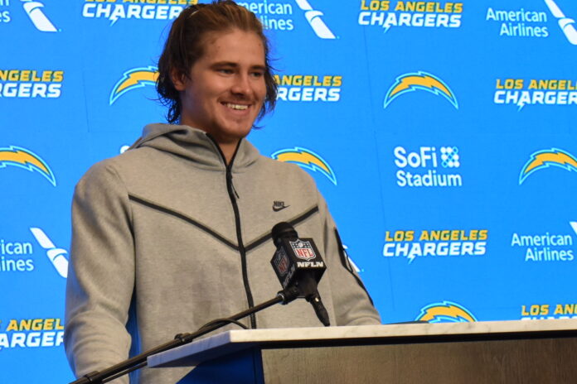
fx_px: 1322
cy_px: 192
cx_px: 288
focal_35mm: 82
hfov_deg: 24.6
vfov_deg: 16.6
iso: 1250
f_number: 5.6
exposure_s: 1/125
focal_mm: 55
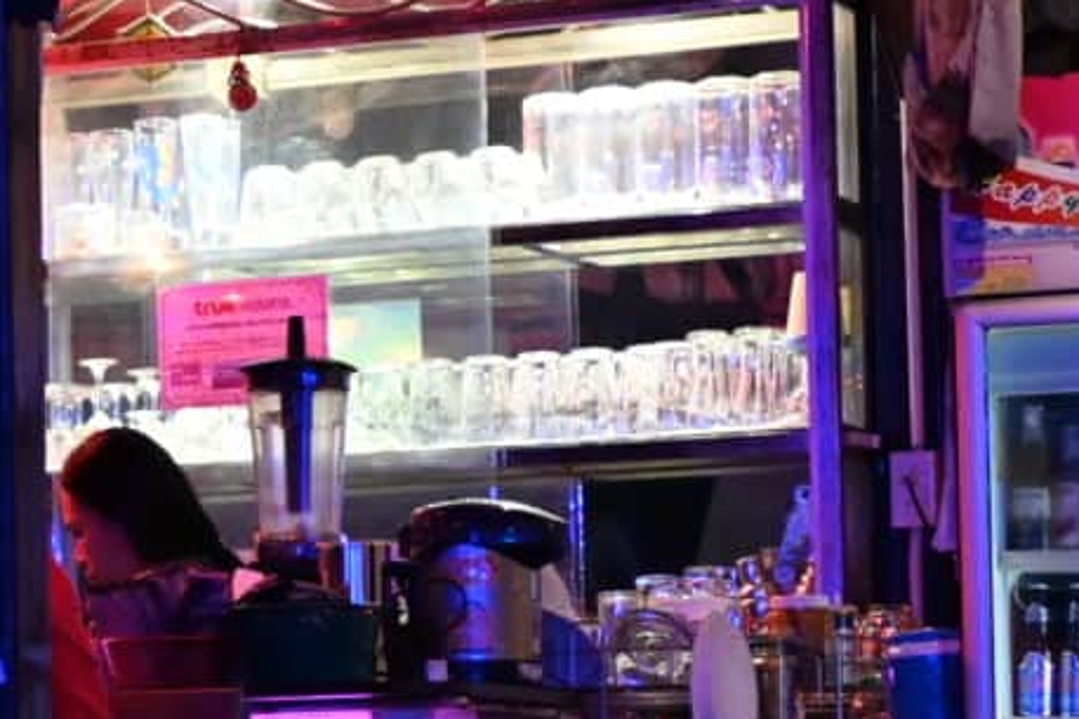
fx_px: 5632
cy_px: 680
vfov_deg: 7.3
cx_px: -834
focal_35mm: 188
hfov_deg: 10.3
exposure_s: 1/125
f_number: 2.8
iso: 1800
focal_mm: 28
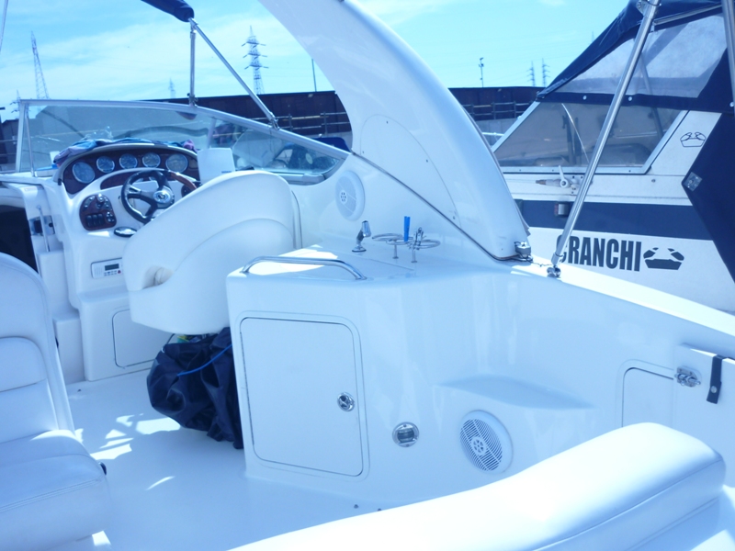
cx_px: 368
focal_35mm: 33
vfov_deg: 42.9
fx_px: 701
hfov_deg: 55.4
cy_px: 276
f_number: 8
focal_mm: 5.5
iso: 80
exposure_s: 1/160
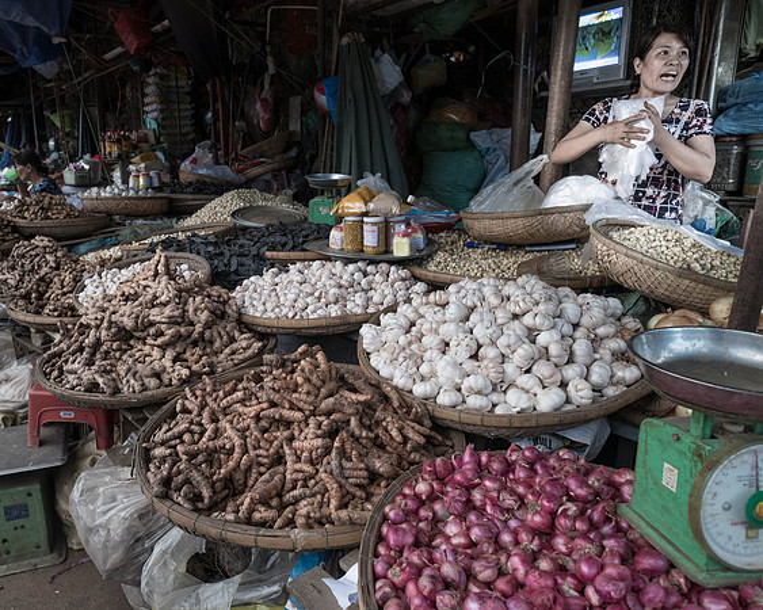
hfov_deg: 69.4
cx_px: 298
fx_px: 542
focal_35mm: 24
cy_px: 310
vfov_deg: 58.7
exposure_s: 1/125
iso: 800
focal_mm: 14
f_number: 4.5
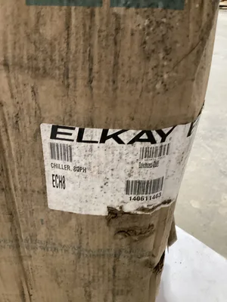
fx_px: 271
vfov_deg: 58.4
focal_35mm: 31
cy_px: 151
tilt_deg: -35.2
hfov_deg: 45.4
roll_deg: +1.7
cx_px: 114
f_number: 2.4
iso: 500
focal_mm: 3.3
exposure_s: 1/25
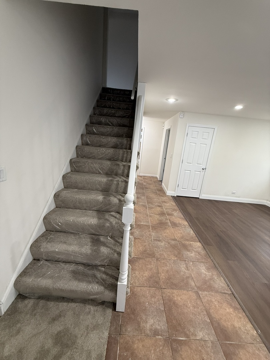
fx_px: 146
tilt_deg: -14.0
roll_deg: -6.2
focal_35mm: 14
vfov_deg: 102.1
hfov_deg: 85.7
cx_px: 135
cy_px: 180
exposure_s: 1/60
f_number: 2.2
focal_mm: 2.22
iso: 250
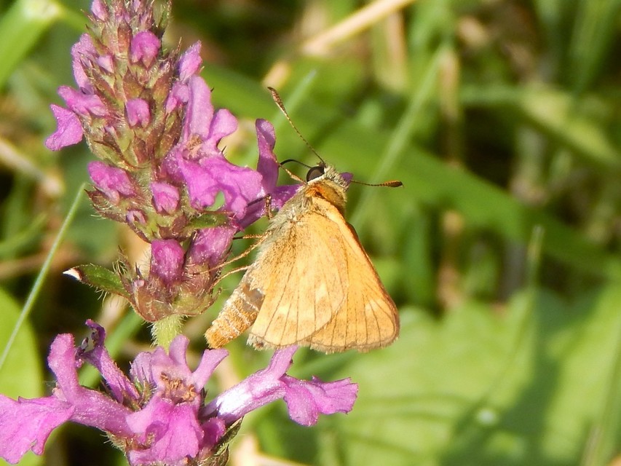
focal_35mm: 250
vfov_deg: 5.9
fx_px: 4486
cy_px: 233
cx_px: 310
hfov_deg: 7.9
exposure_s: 1/320
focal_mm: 44.9
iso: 125
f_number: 5.6
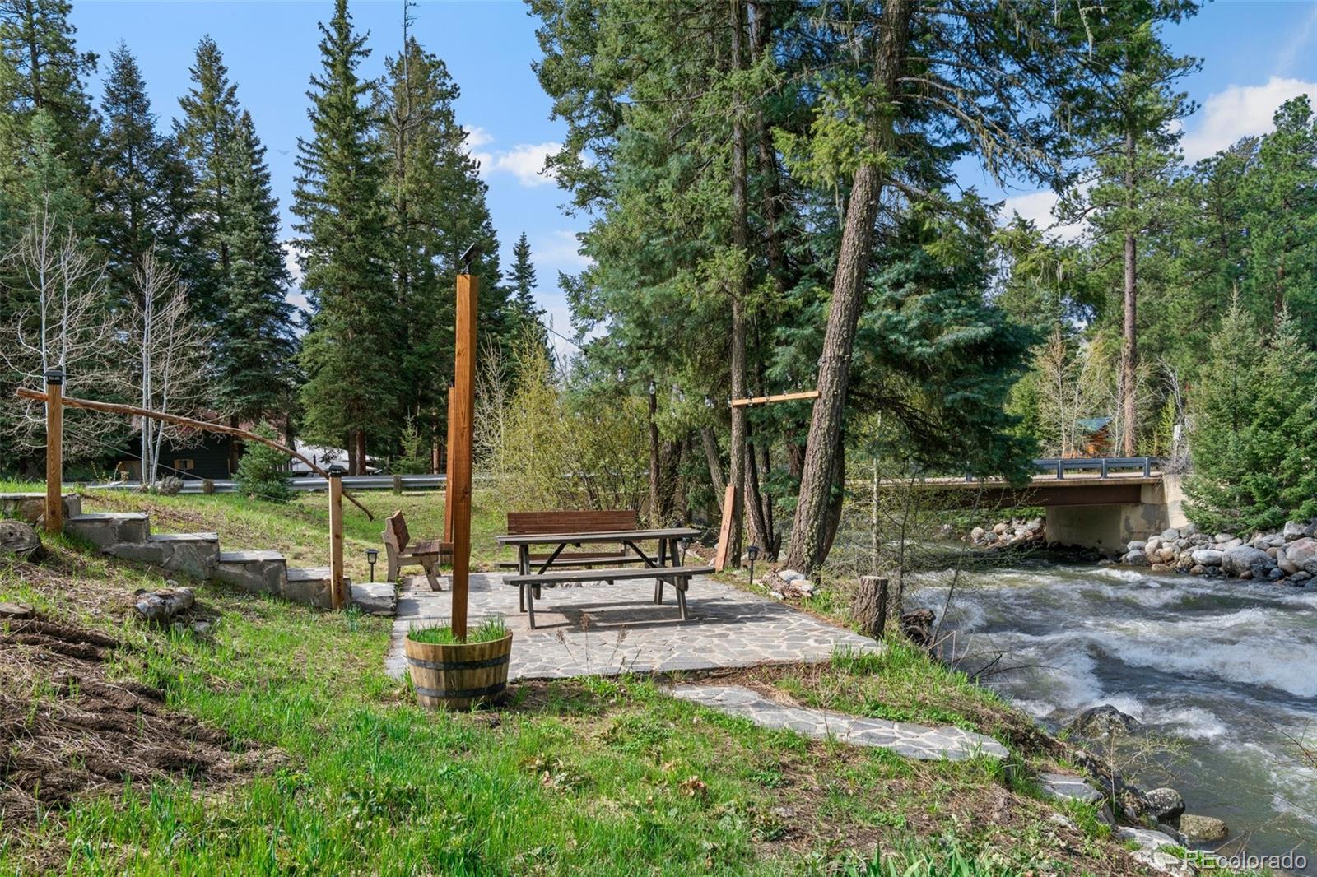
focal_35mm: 24
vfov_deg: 53.1
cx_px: 658
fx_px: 878
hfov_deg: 73.8
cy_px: 438
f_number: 8
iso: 400
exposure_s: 1/350
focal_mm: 24
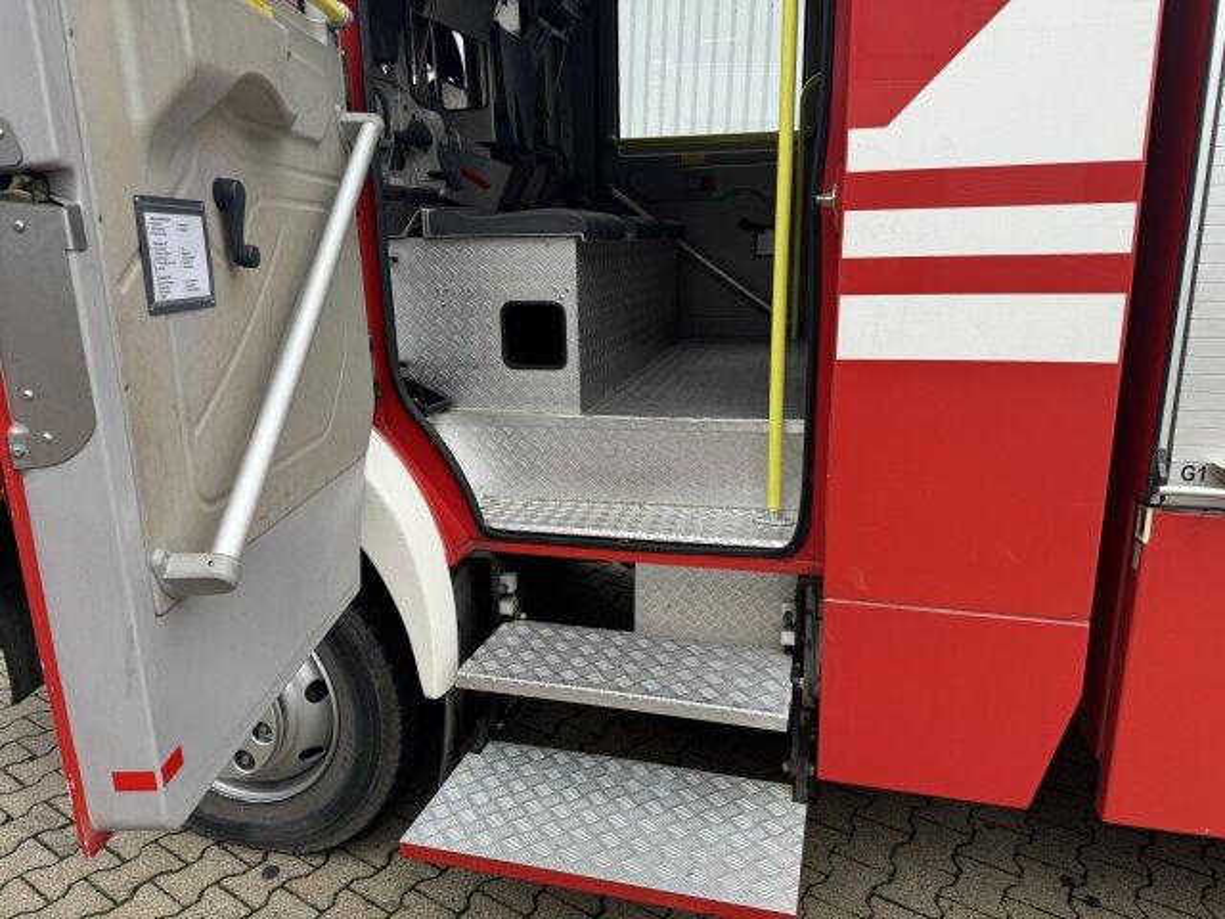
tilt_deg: -11.3
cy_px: 460
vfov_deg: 56.8
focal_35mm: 24
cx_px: 612
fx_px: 849
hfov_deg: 71.6
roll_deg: -0.7
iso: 80
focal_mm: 6.76
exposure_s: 1/383
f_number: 1.78
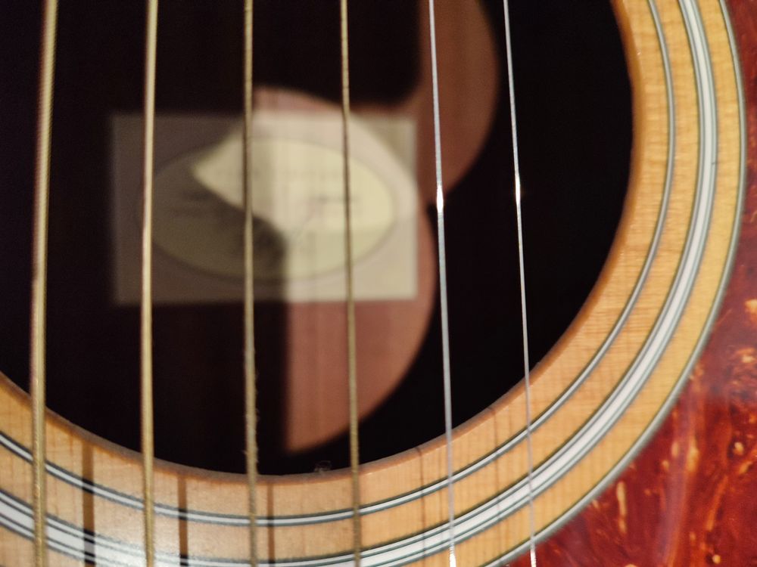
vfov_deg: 56.8
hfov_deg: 71.6
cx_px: 378
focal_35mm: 24
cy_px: 284
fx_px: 525
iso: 996
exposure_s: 1/20
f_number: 1.89
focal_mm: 5.89
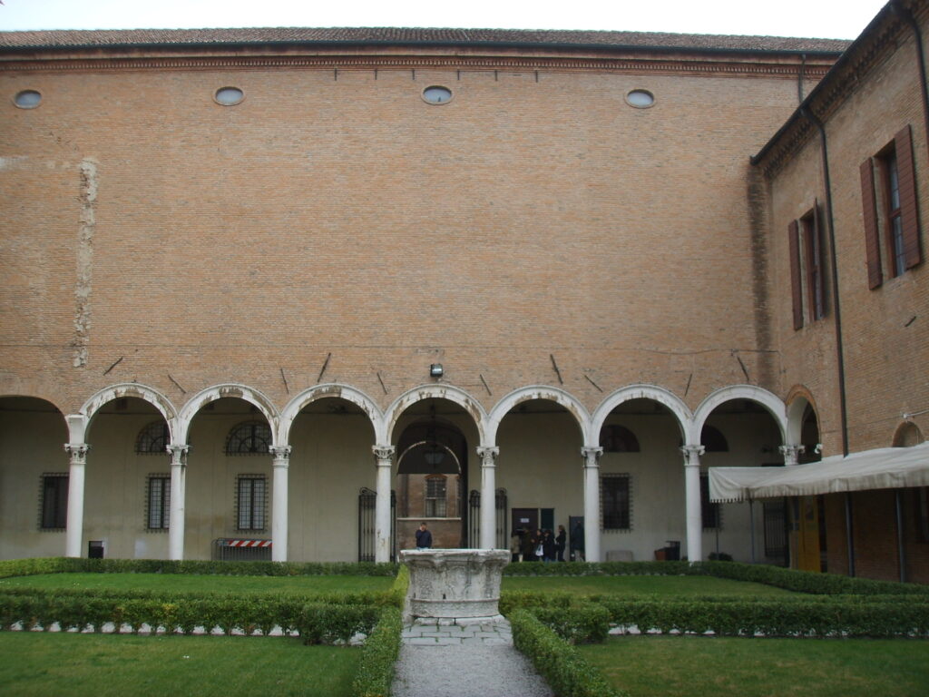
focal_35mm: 39
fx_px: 1047
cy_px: 348
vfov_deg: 36.8
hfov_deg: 47.9
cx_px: 464
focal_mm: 6.6
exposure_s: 1/250
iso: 50
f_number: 3.5
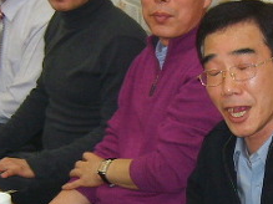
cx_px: 270
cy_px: 160
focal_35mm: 151
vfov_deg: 9.8
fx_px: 1190
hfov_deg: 12.9
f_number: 2.8
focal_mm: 7.4
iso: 100
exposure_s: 1/30
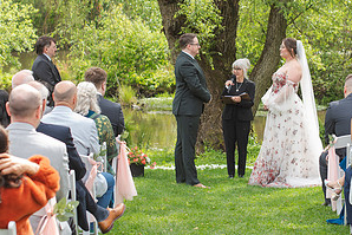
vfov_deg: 13.3
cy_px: 95
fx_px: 1008
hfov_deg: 19.8
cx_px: 226
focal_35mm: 103
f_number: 3.5
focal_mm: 50
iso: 100
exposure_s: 1/320
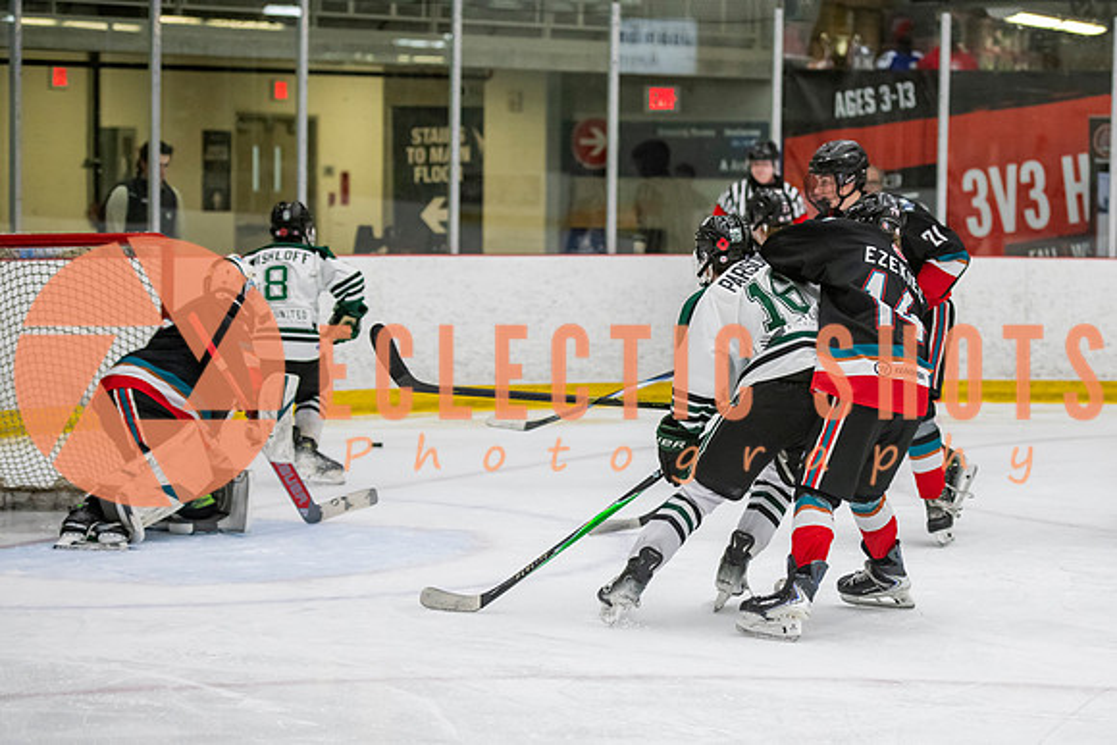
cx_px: 706
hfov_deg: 17.0
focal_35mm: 120
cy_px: 471
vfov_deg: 11.4
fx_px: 3728
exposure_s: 1/640
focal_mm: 92
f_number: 3.2
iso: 2000
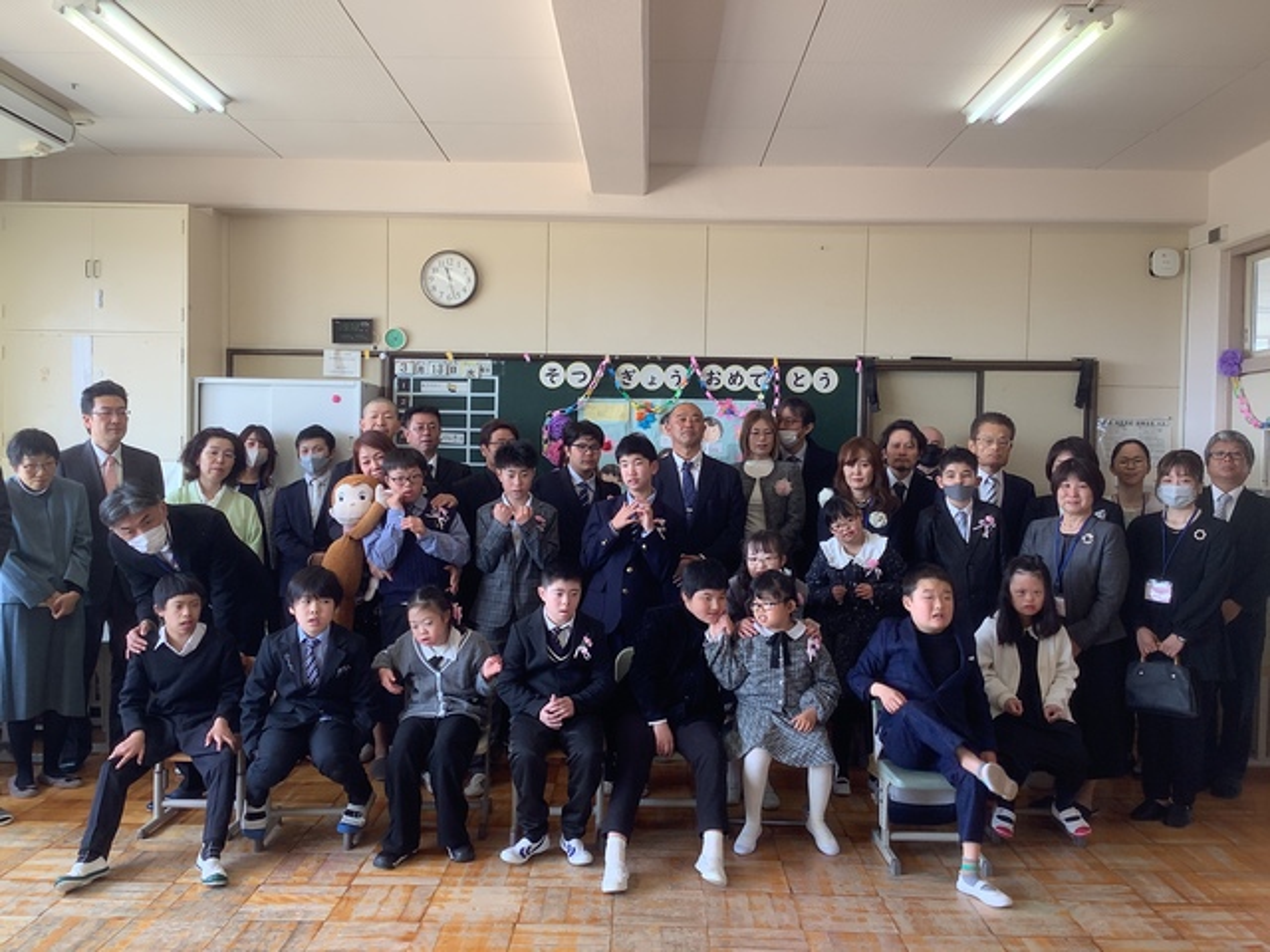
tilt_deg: -3.1
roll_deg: -0.7
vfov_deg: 45.4
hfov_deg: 58.4
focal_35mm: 31
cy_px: 476
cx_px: 635
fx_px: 1137
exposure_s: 1/100
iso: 40
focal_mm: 3.3
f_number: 2.4
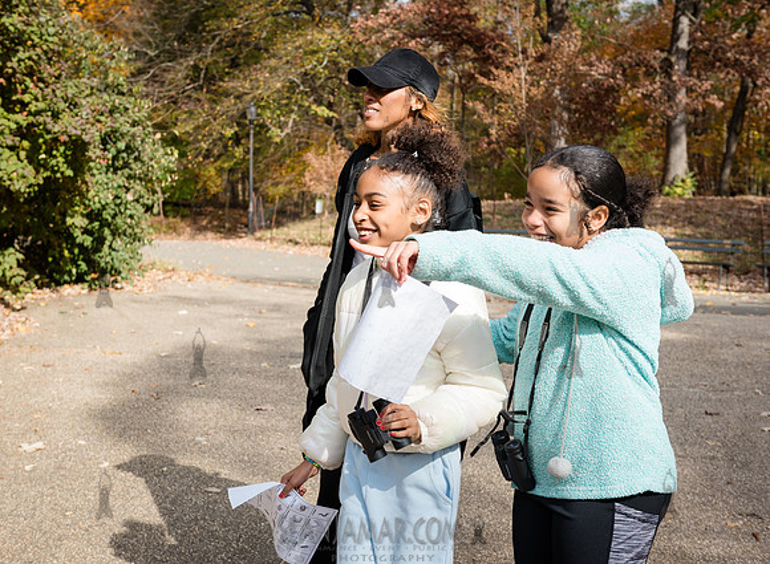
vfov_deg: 29.4
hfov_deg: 39.4
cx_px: 347
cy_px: 282
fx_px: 1075
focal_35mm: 49
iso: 160
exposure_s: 1/400
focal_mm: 45
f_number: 5
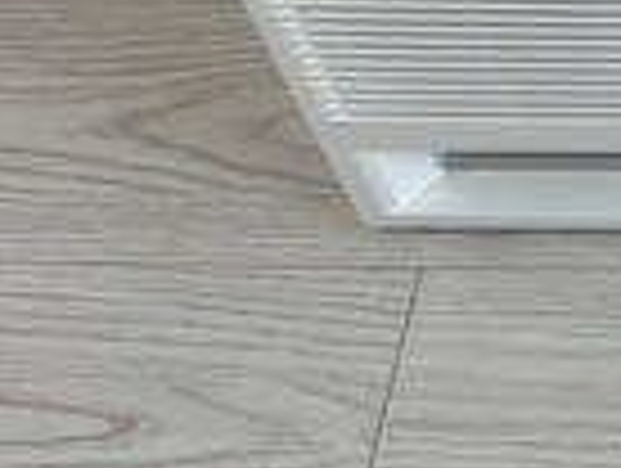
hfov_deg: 15.4
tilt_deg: -49.8
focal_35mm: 113
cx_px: 1058
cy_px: -108
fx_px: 2031
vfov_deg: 12.8
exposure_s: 1/100
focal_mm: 5.7
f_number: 1.5
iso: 50
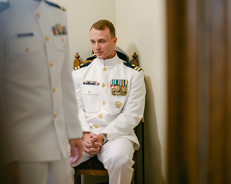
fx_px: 547
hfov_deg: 23.8
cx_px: 101
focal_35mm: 80
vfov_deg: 19.2
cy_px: 79
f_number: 2
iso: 720
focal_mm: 58
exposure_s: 1/125
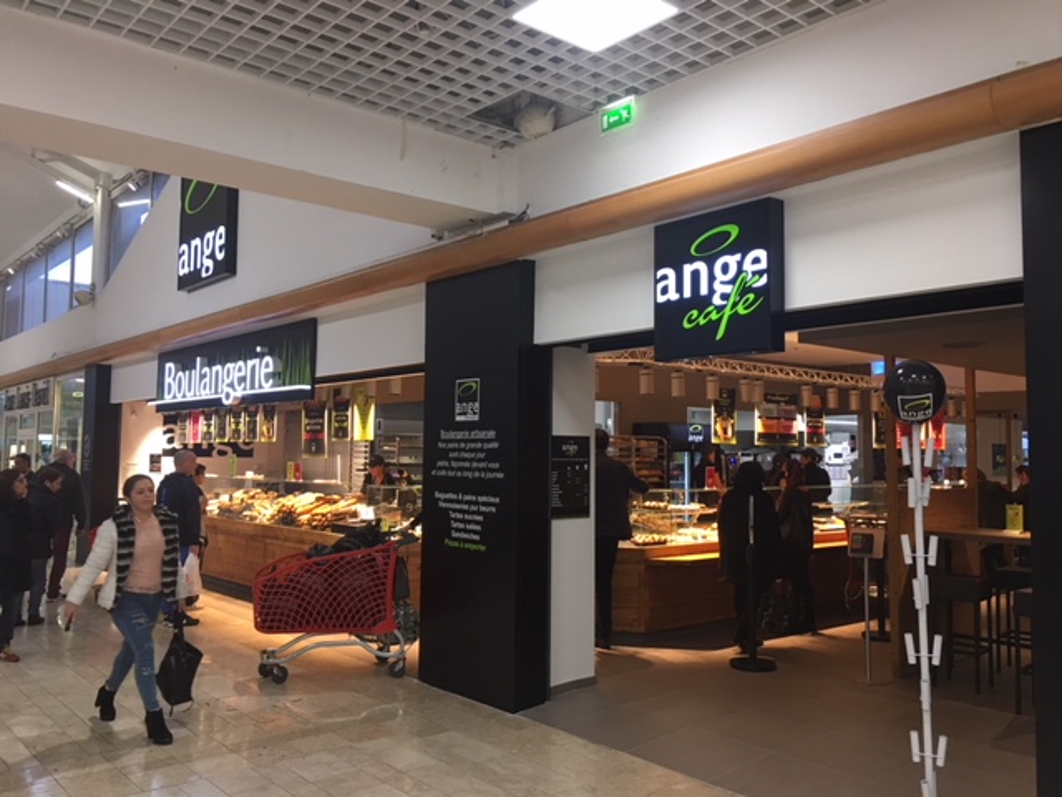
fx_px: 890
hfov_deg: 61.7
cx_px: 531
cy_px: 398
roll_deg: -0.4
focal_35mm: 29
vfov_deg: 48.2
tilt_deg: +4.8
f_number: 2.2
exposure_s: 1/33
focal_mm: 4.15
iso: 64
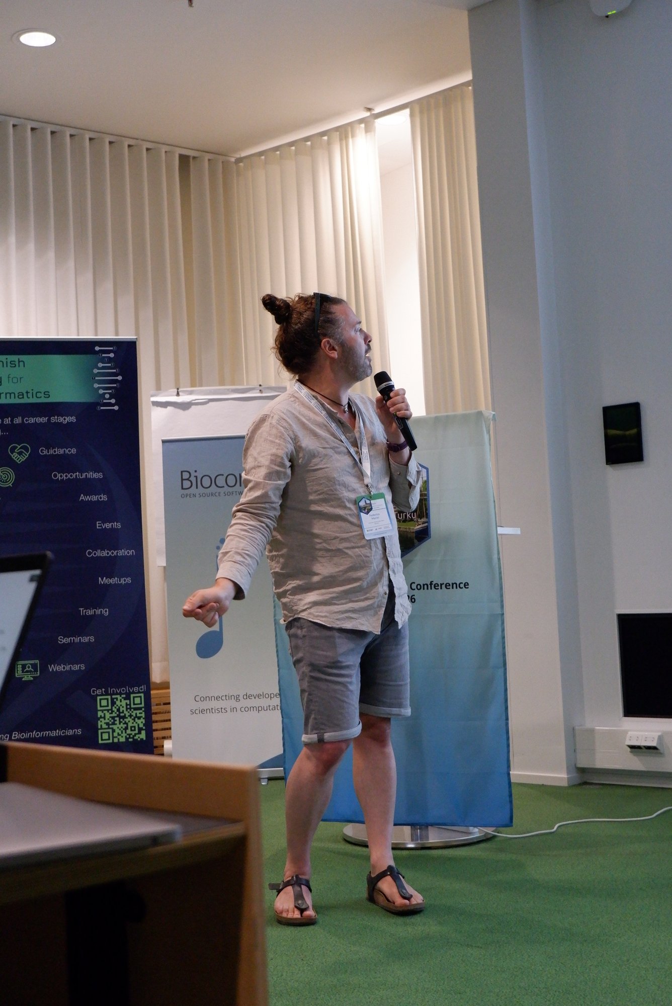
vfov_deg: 41.9
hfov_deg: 28.7
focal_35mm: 47
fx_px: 1314
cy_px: 503
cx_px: 336
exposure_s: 1/180
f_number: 4.7
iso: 5000
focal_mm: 31.4
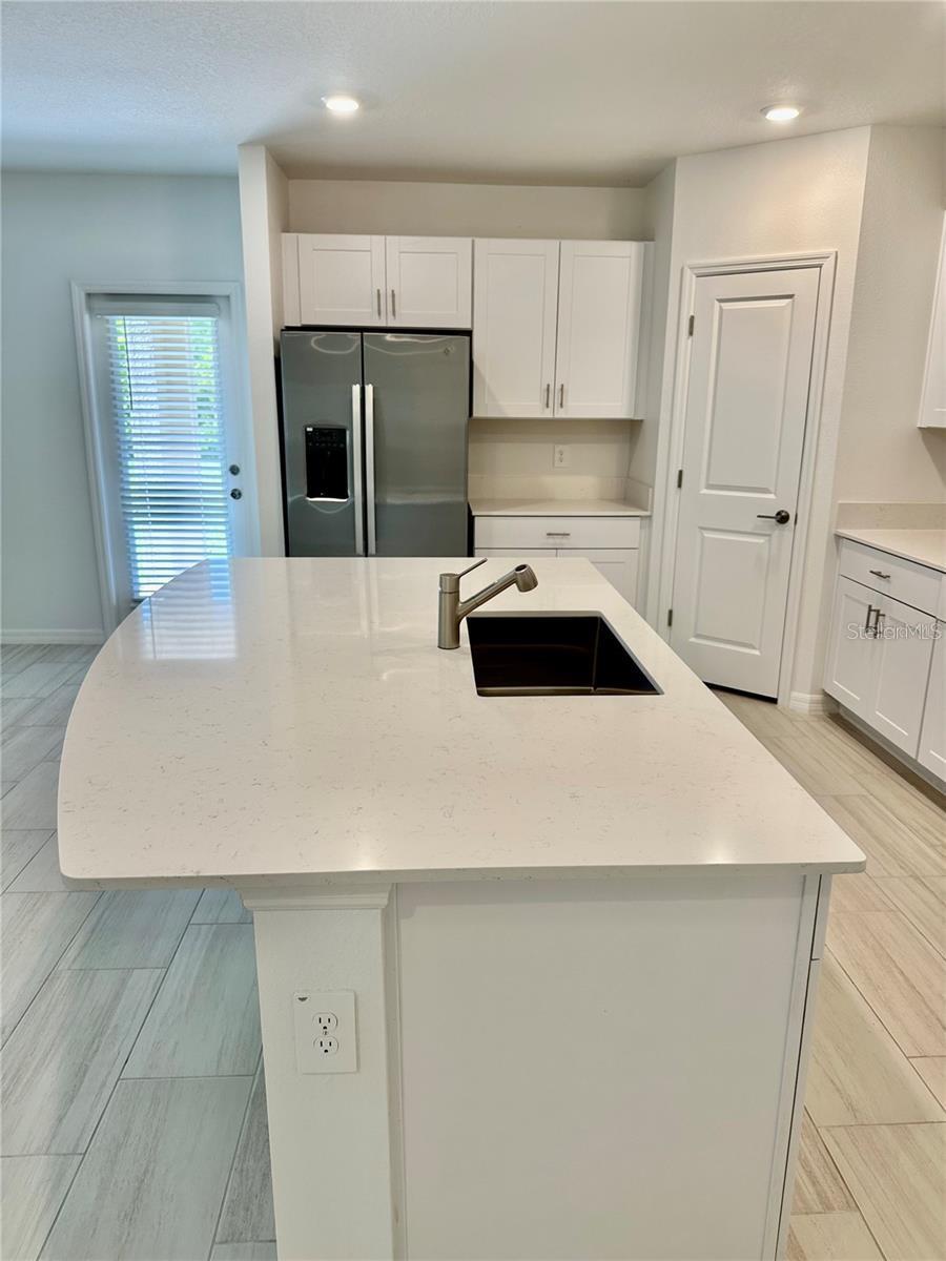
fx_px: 875
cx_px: 473
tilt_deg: -14.3
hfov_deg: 56.8
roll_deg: -1.6
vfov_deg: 71.6
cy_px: 630
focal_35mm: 24
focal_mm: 6.86
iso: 100
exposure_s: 1/129
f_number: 1.78
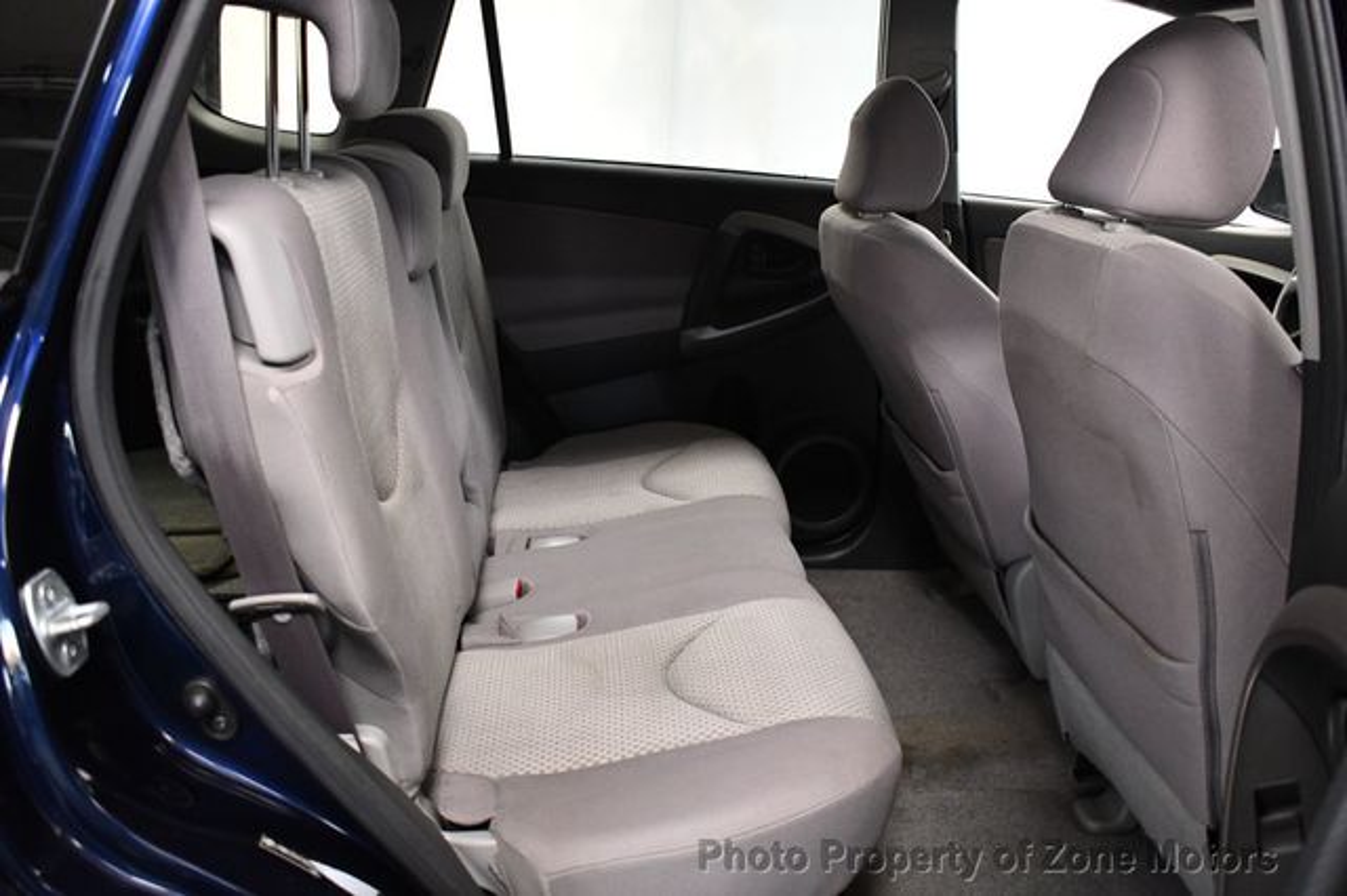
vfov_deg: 39.9
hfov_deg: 57.2
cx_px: 674
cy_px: 448
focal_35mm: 33
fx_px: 1234
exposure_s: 1/100
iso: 3200
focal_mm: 22
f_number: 3.8
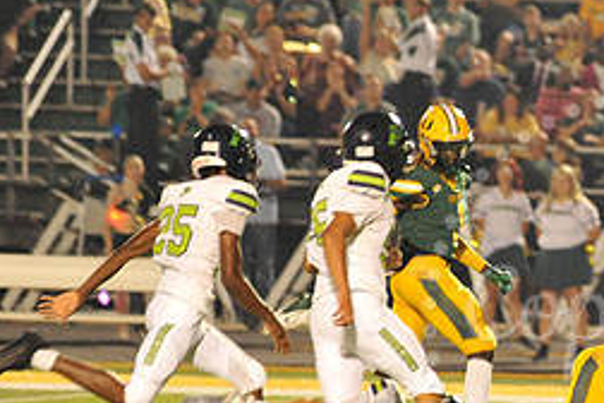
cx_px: 652
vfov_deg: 3.0
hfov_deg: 4.5
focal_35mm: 460
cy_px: 317
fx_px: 7717
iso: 6400
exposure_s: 1/250
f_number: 4
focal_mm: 200
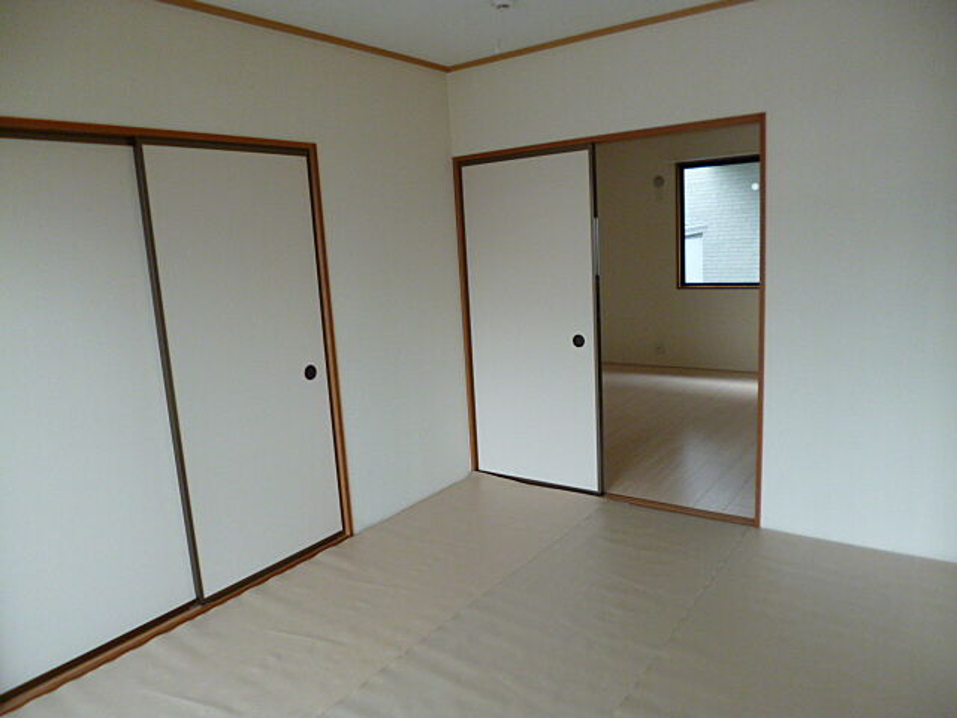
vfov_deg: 56.8
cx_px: 478
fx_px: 664
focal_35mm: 24
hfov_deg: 71.6
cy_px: 359
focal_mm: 4.3
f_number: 2.5
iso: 250
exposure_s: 1/125
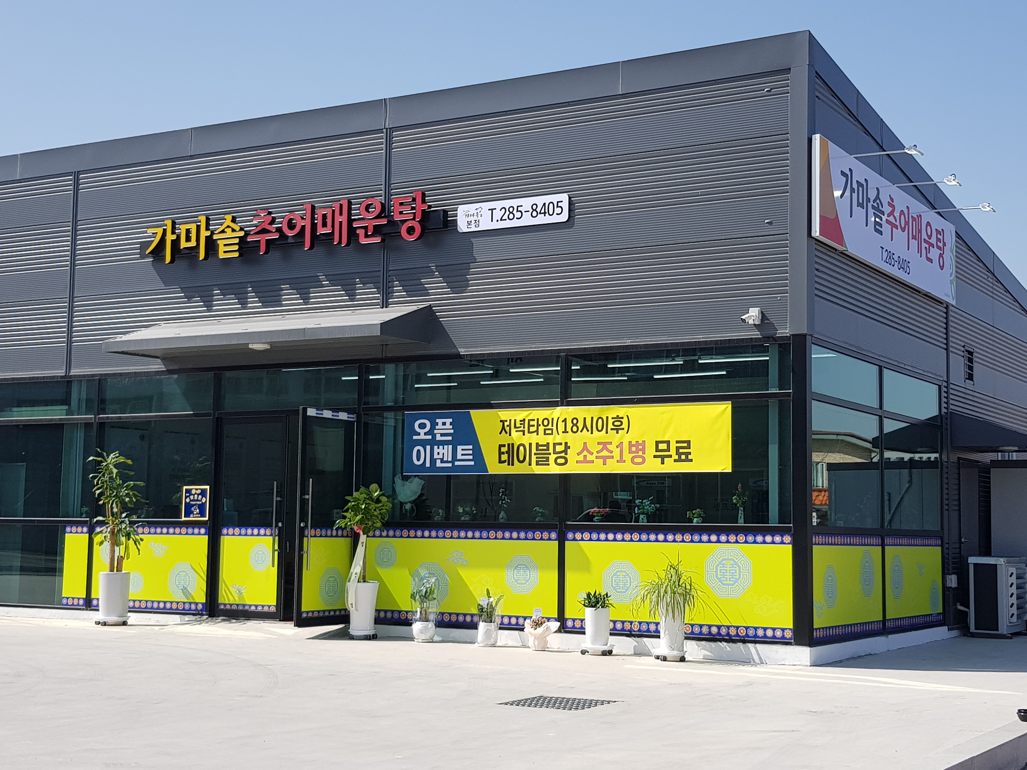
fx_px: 771
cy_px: 385
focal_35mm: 26
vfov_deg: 53.1
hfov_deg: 67.3
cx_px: 514
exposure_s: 1/2280
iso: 40
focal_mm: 4.3
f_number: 1.7
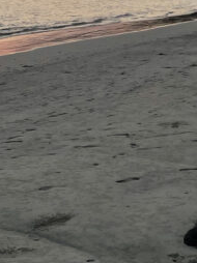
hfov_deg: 14.0
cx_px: 157
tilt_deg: +0.3
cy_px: -19
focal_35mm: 105
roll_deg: -1.7
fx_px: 798
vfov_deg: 18.1
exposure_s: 1/1742
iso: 50
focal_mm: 4.2
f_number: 1.6
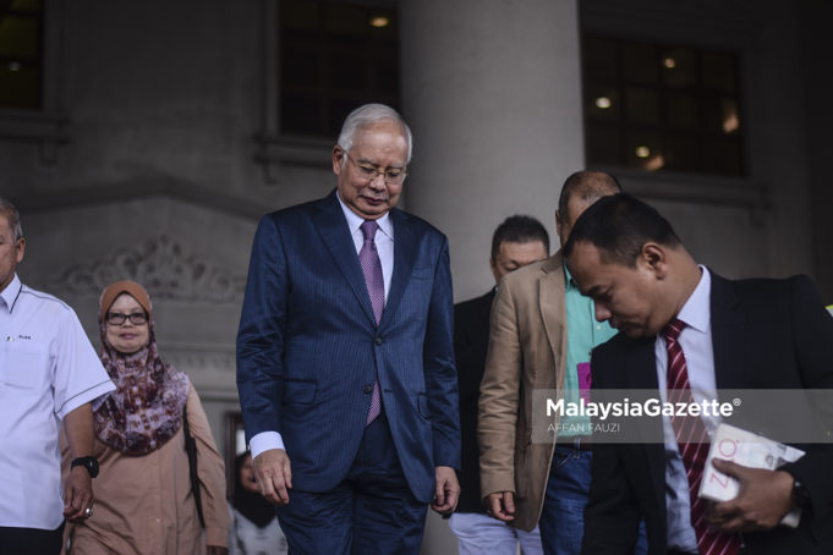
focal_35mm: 75
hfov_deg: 27.0
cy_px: 278
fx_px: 1735
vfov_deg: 18.2
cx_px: 416
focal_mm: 50
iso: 100
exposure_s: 1/500
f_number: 1.8
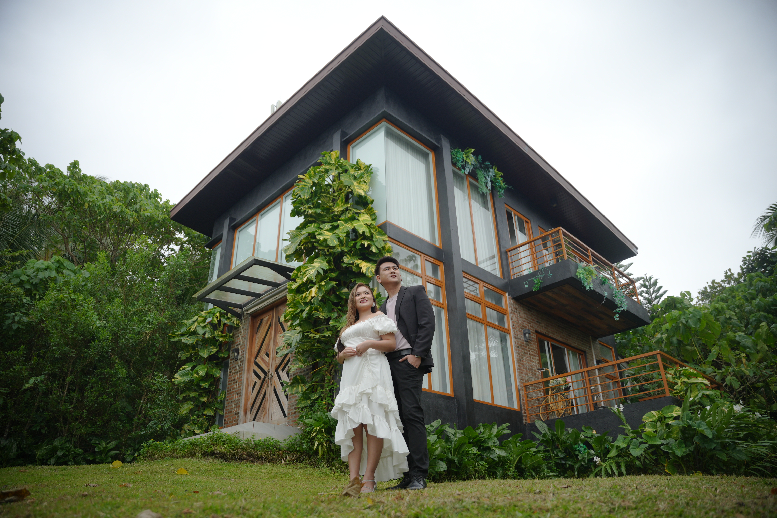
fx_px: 518
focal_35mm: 24
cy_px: 259
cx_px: 388
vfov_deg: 53.1
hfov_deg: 73.7
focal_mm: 24
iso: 160
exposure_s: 1/250
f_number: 2.8
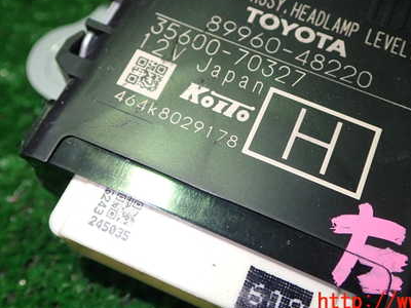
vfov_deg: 29.9
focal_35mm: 48
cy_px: 84
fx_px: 570
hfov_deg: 39.5
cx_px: 241
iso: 200
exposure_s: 1/50
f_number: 2.4
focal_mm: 5.79
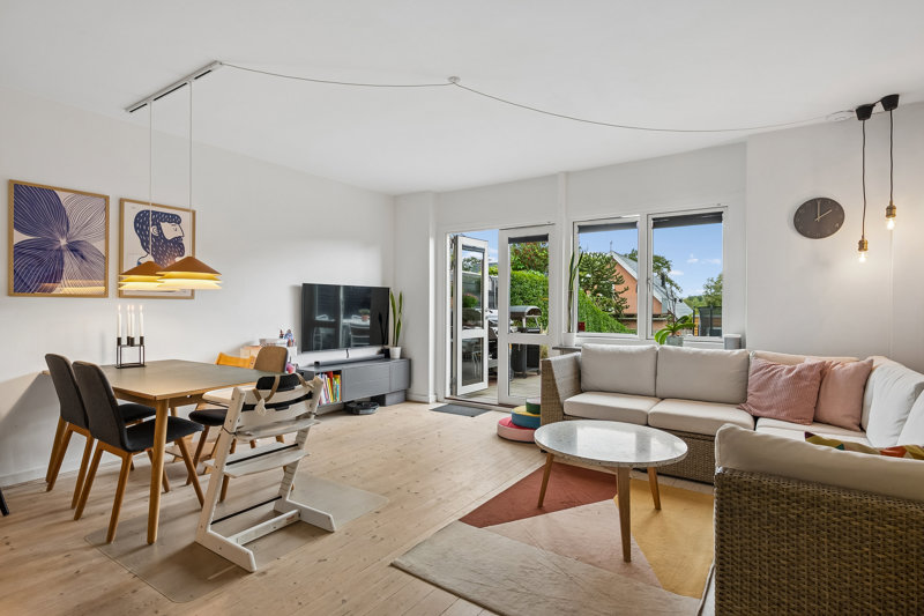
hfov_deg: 90.0
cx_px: 462
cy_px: 308
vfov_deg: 67.4
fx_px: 462
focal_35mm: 18
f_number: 7.1
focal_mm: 18
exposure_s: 1/25
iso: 400
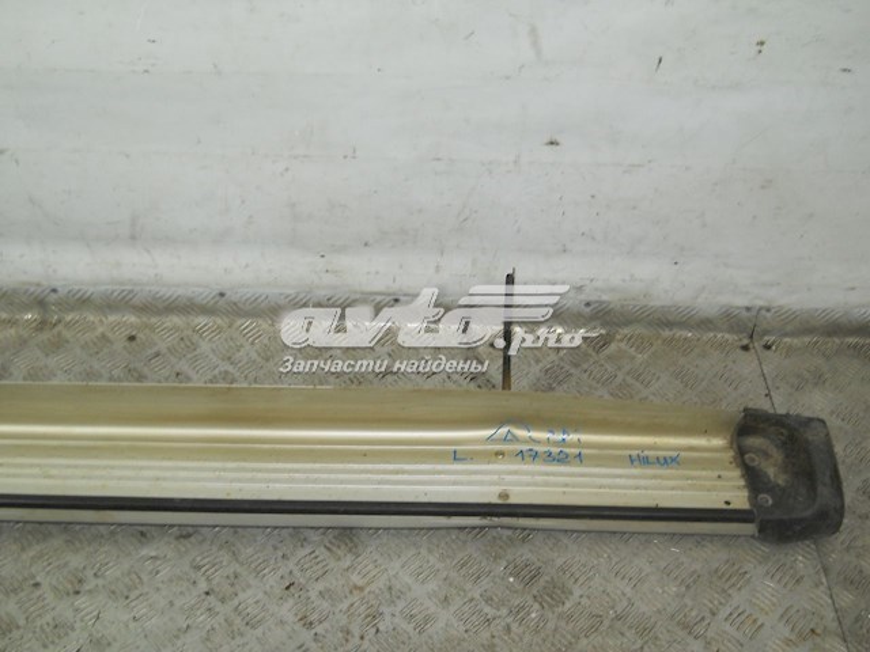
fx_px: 1030
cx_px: 435
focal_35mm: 41
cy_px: 326
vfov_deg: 35.1
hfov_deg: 45.8
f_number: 3.1
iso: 125
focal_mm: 6.72
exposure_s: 1/30
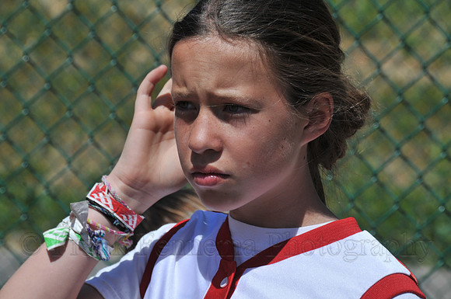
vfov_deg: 4.6
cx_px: 226
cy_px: 150
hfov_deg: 6.9
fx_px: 3753
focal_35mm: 300
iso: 200
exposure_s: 1/250
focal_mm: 200
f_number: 11
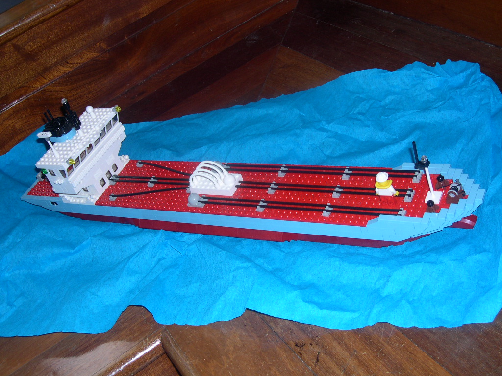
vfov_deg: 30.9
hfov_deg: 40.4
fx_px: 682
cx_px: 251
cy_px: 188
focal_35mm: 47
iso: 100
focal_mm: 10.1
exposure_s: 1/60
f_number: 3.1
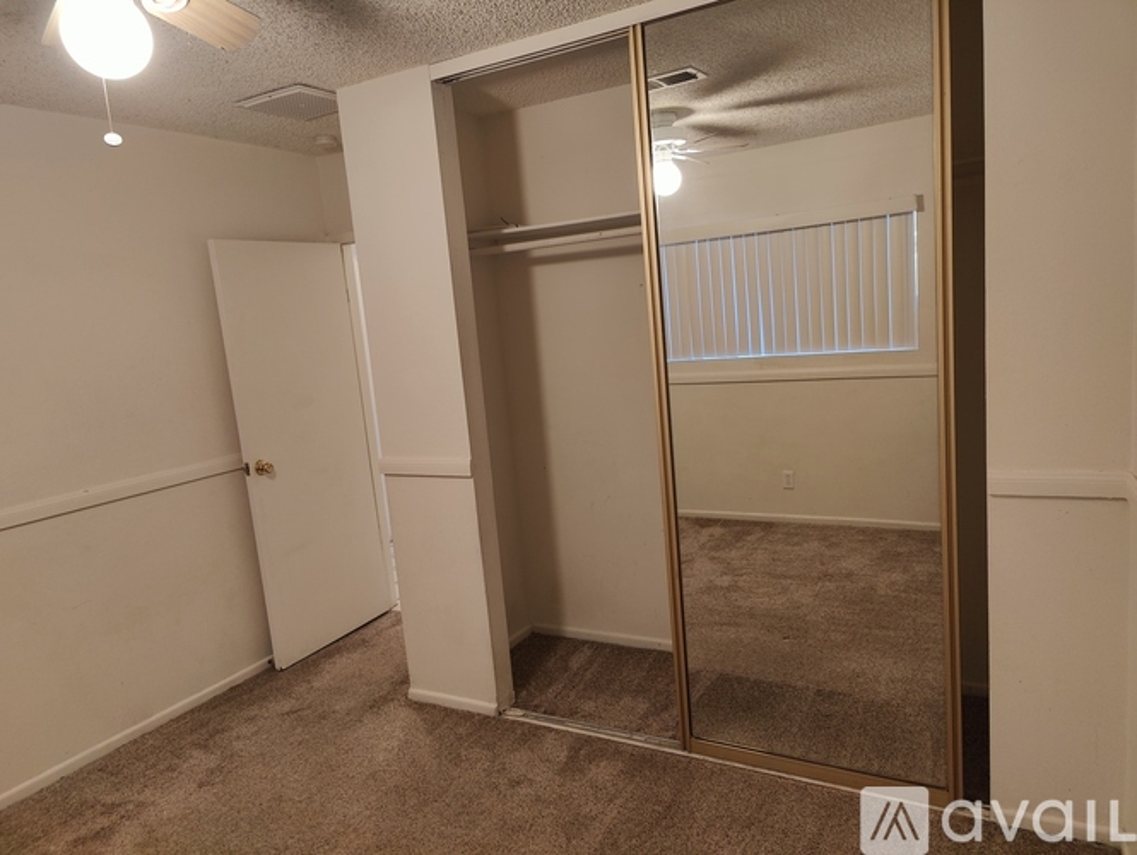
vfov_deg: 59.0
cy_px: 428
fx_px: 756
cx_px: 568
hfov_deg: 73.9
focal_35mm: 23
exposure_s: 1/60
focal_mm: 6.06
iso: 250
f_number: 1.8
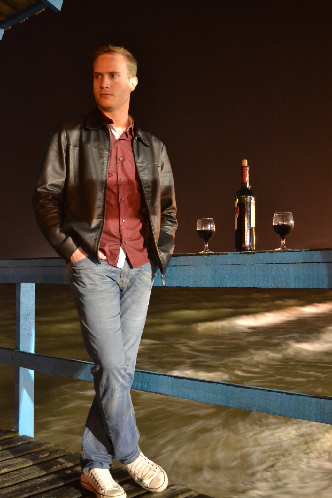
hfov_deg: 33.4
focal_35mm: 40
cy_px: 254
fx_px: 554
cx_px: 164
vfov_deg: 48.5
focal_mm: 26
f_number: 4.2
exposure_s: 1/1.3
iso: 3200
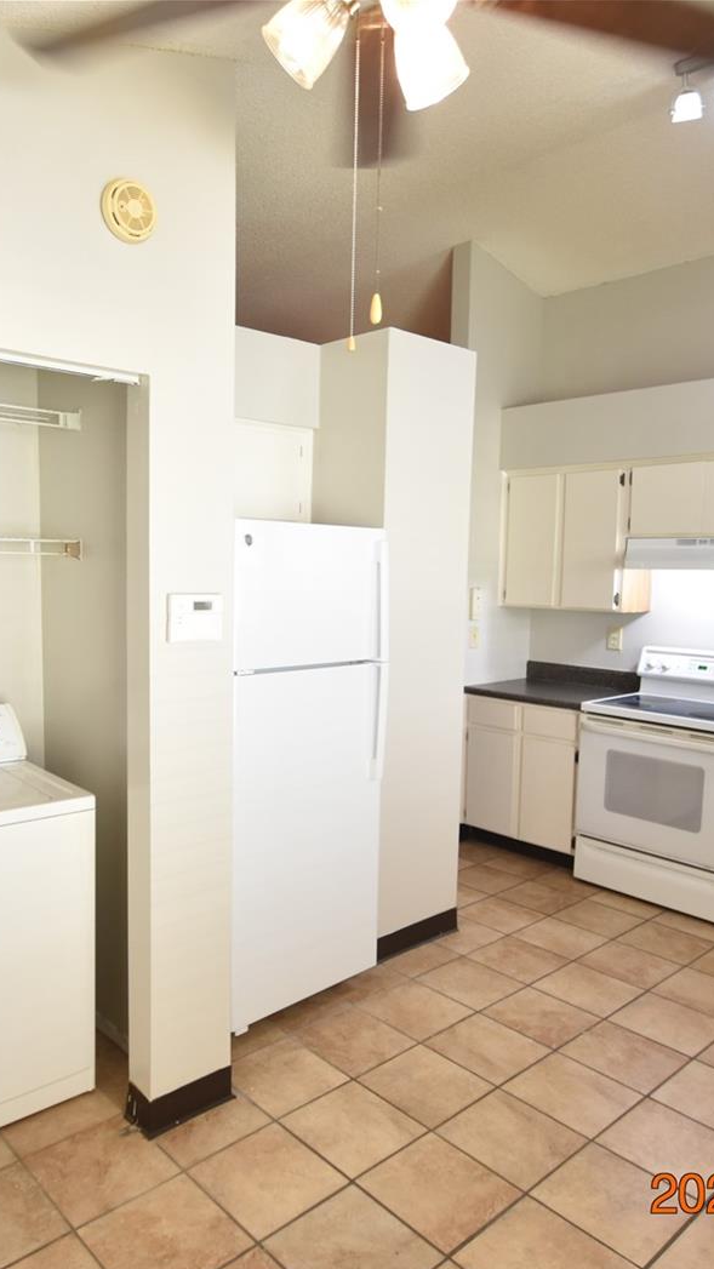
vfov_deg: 76.3
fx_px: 808
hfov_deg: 47.5
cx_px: 293
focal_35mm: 24
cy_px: 645
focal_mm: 10
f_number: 4
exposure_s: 1/60
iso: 400
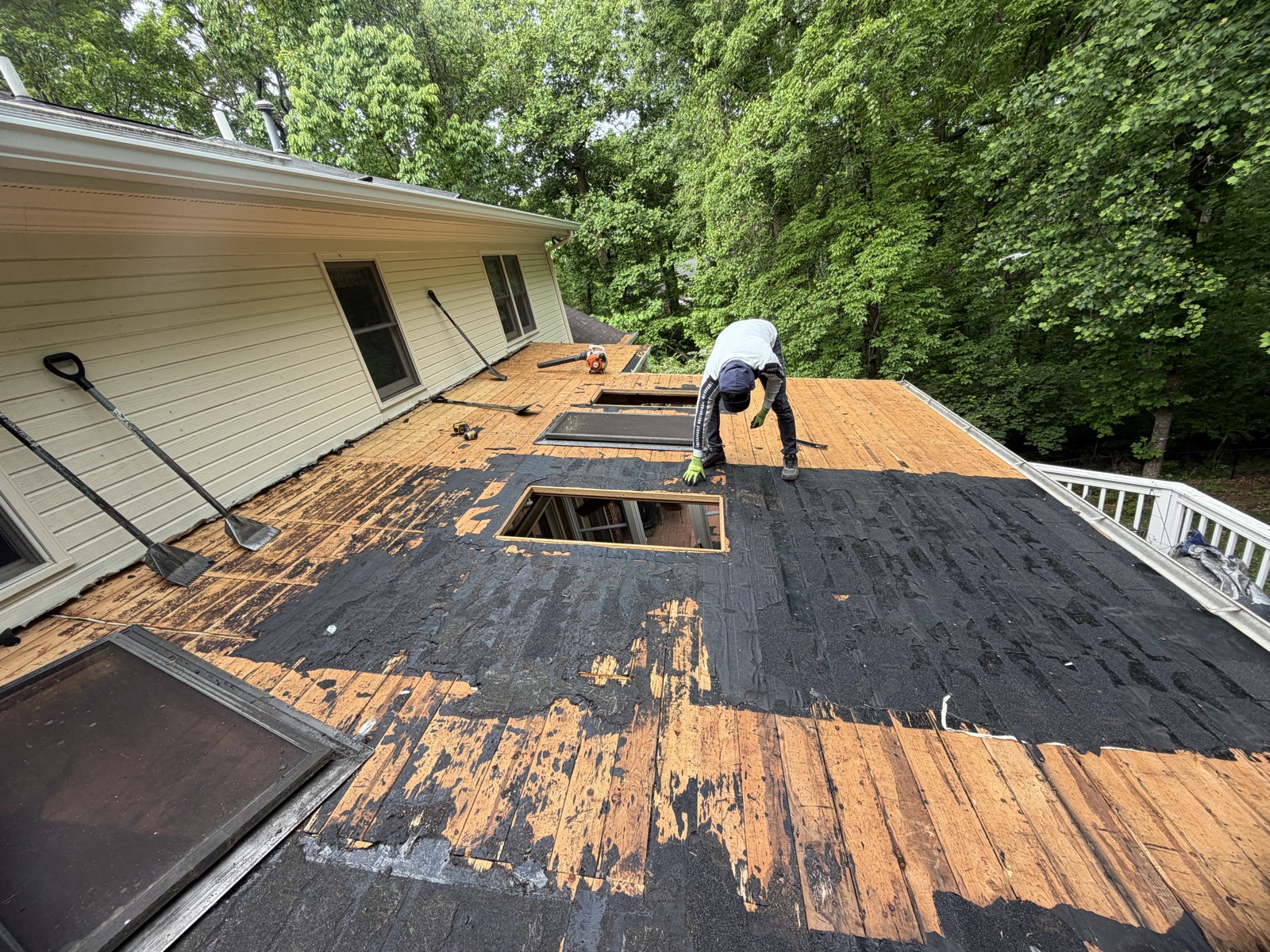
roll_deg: +13.1
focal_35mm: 14
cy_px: 476
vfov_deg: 85.7
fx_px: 514
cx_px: 635
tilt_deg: -22.8
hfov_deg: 102.1
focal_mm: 2.22
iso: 40
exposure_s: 1/145
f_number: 2.2
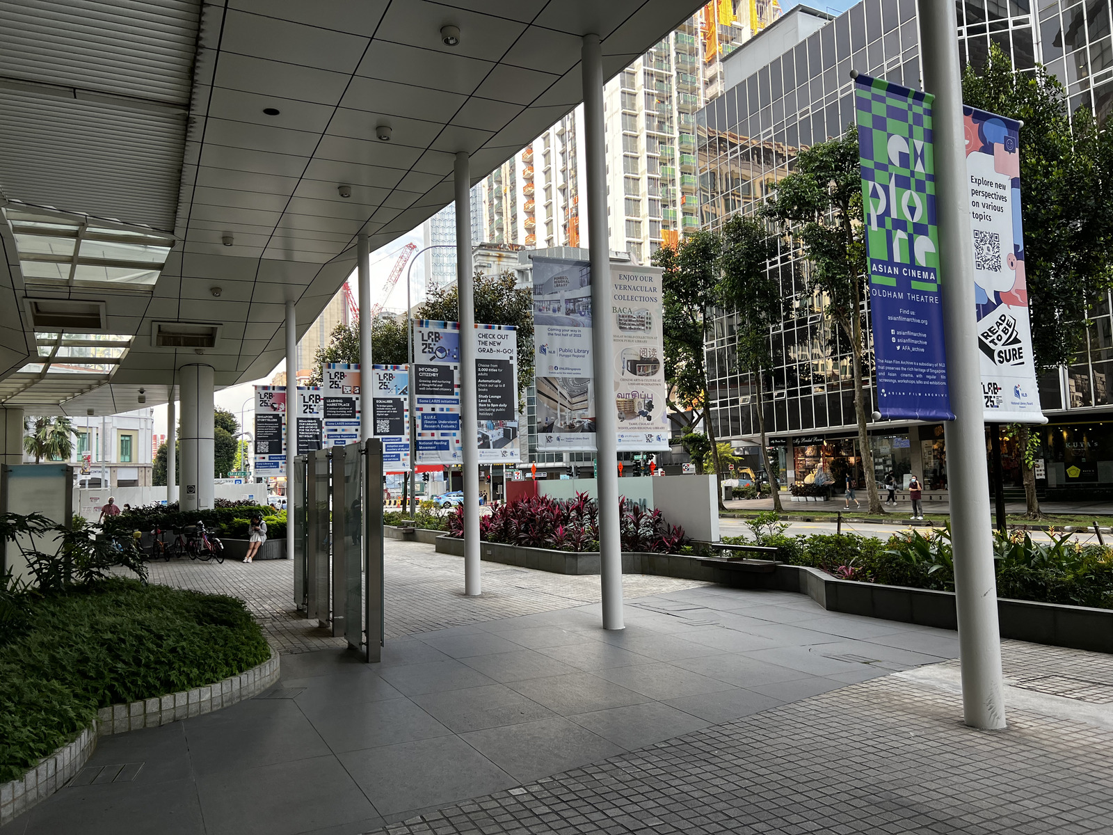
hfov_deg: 67.3
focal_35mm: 26
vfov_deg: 53.1
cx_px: 556
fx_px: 836
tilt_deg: +4.1
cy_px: 418
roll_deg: +2.0
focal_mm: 5.7
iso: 50
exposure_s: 1/591
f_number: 1.5
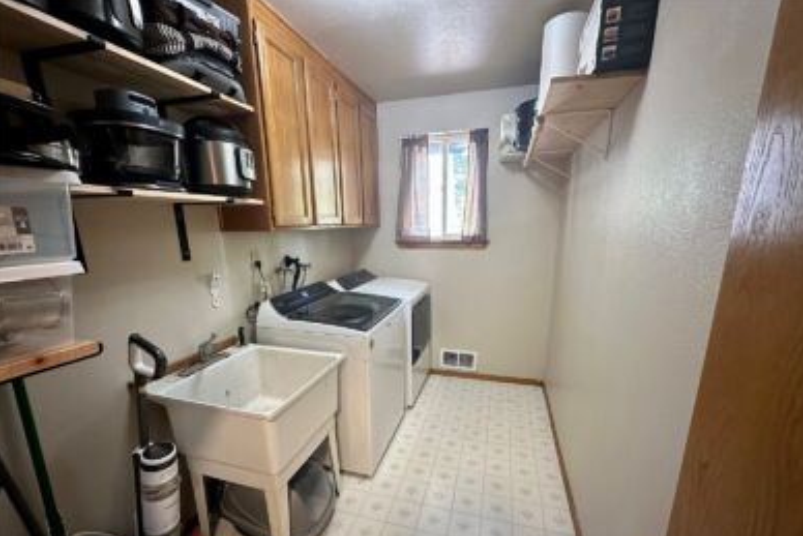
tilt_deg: -14.9
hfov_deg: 100.4
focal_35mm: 15
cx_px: 408
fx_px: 335
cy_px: 306
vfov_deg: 76.9
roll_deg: +0.7
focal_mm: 2.22
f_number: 2.2
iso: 400
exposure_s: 1/60
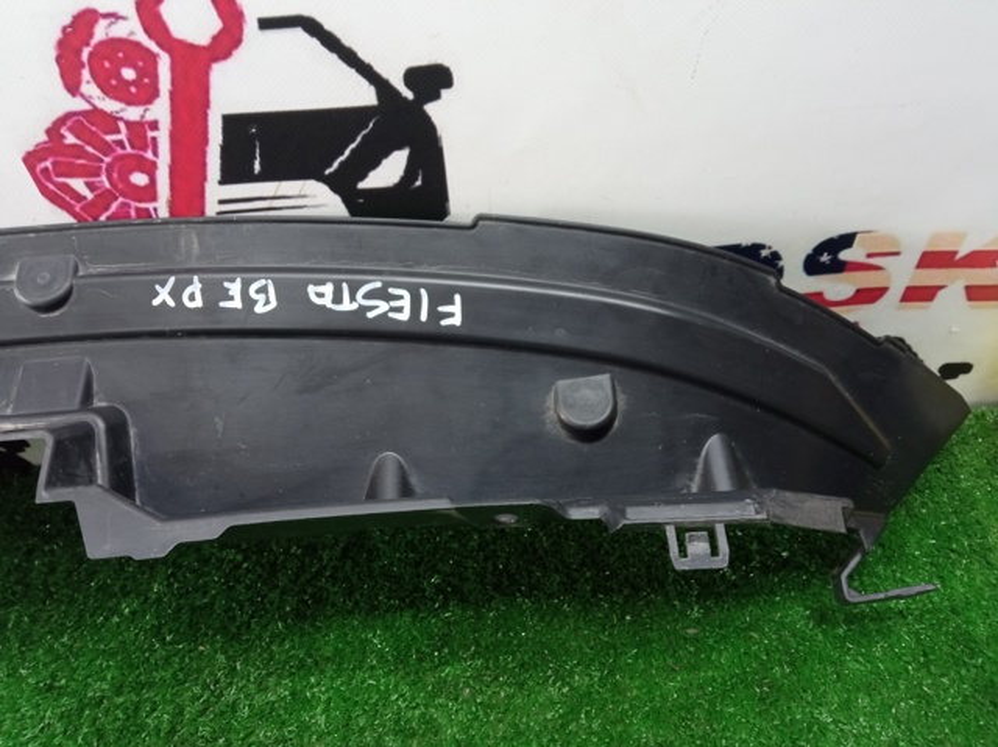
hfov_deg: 65.4
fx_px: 778
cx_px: 499
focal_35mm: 27
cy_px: 374
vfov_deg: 51.3
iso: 436
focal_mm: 3.79
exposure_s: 1/33.3
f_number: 2.2
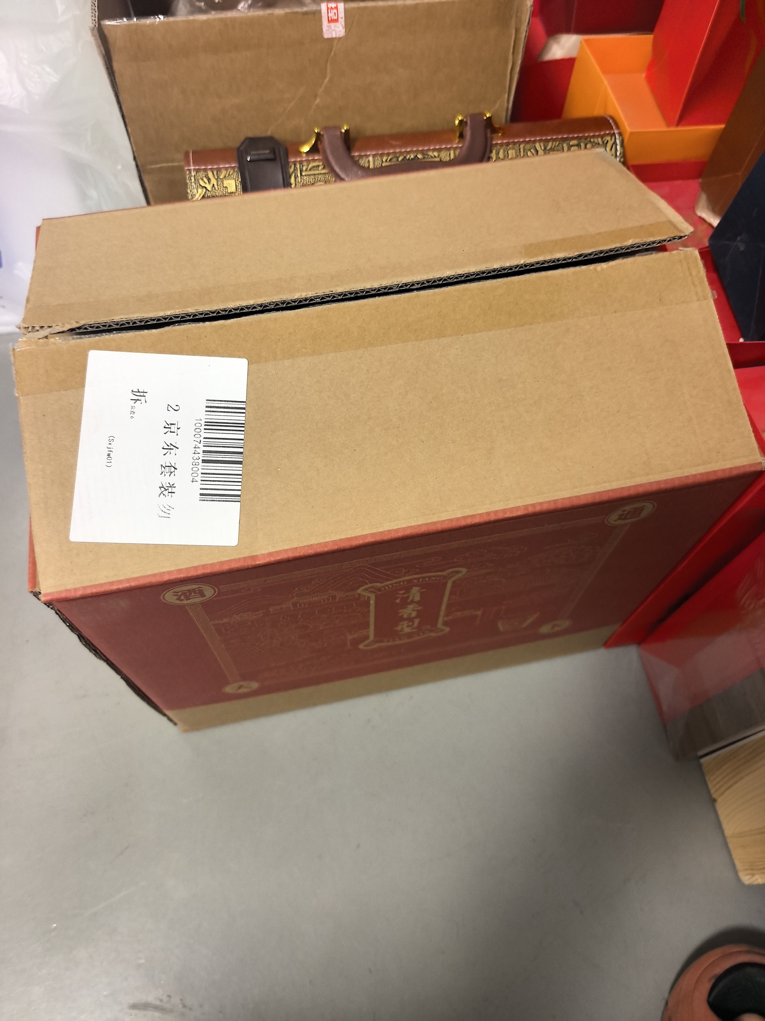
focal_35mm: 24
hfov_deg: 56.8
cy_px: 510
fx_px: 707
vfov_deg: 71.6
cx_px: 382
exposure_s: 1/50
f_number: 1.4
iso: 160
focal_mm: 5.75
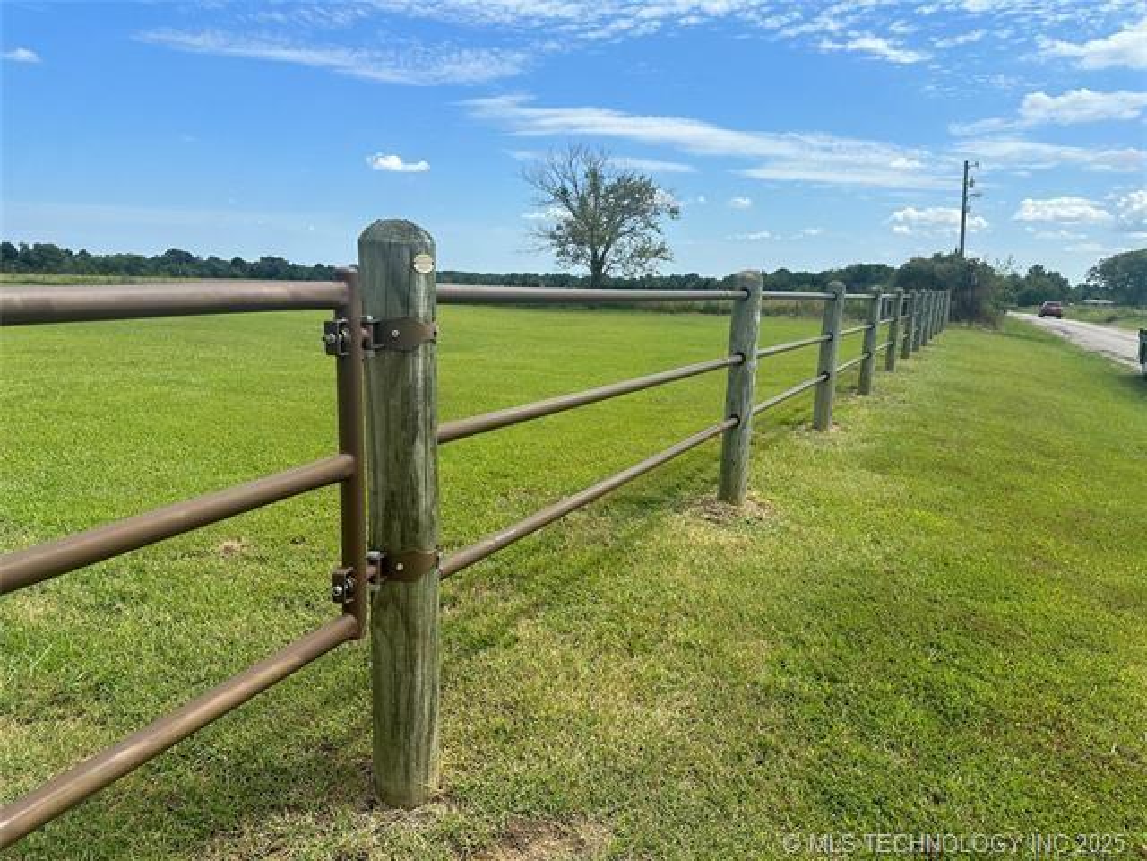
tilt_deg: -9.7
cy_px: 430
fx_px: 795
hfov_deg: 71.6
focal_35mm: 24
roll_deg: -2.4
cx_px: 574
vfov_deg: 56.8
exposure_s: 1/4762
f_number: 1.78
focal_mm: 6.86
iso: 80
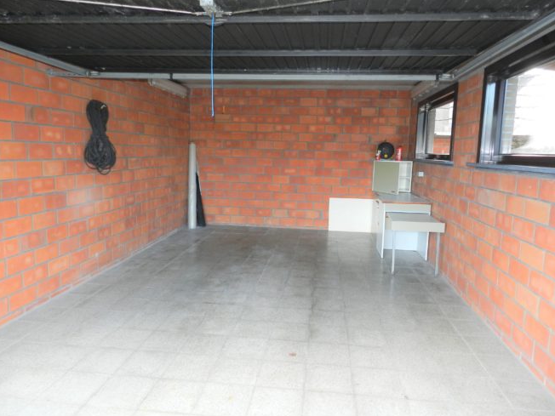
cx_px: 287
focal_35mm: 24
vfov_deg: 56.8
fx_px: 385
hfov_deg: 71.6
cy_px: 202
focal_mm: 4
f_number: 3.4
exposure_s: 1/30
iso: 200
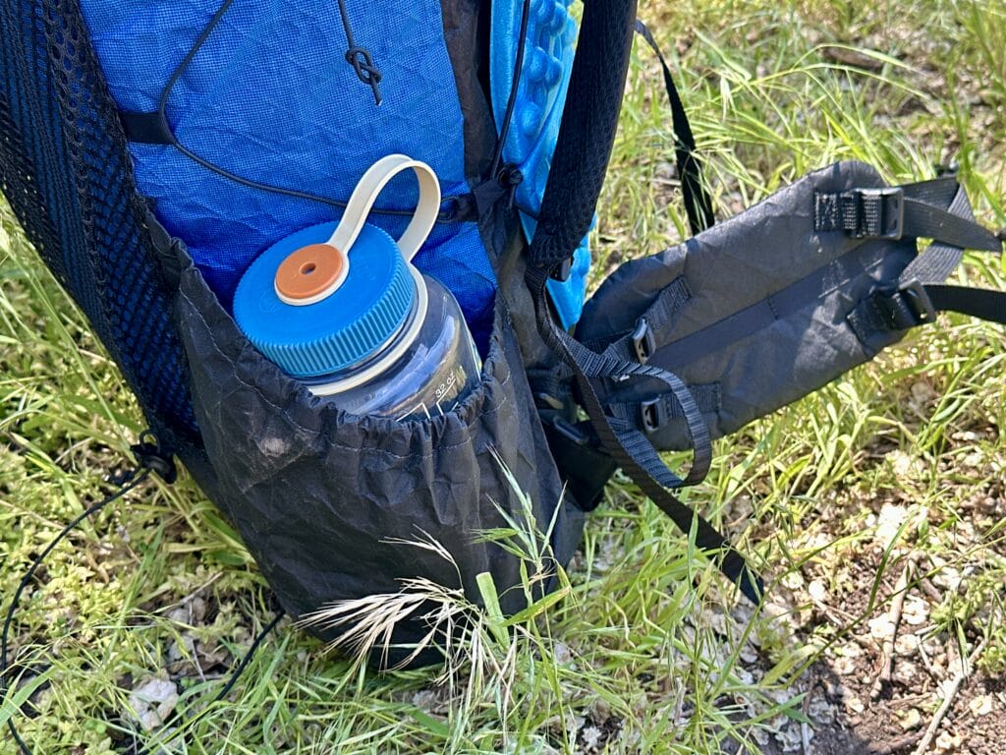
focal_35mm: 48
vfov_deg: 30.3
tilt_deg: -41.6
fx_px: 1395
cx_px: 503
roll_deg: +7.9
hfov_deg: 39.7
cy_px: 378
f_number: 1.78
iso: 50
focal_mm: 6.86
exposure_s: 1/178
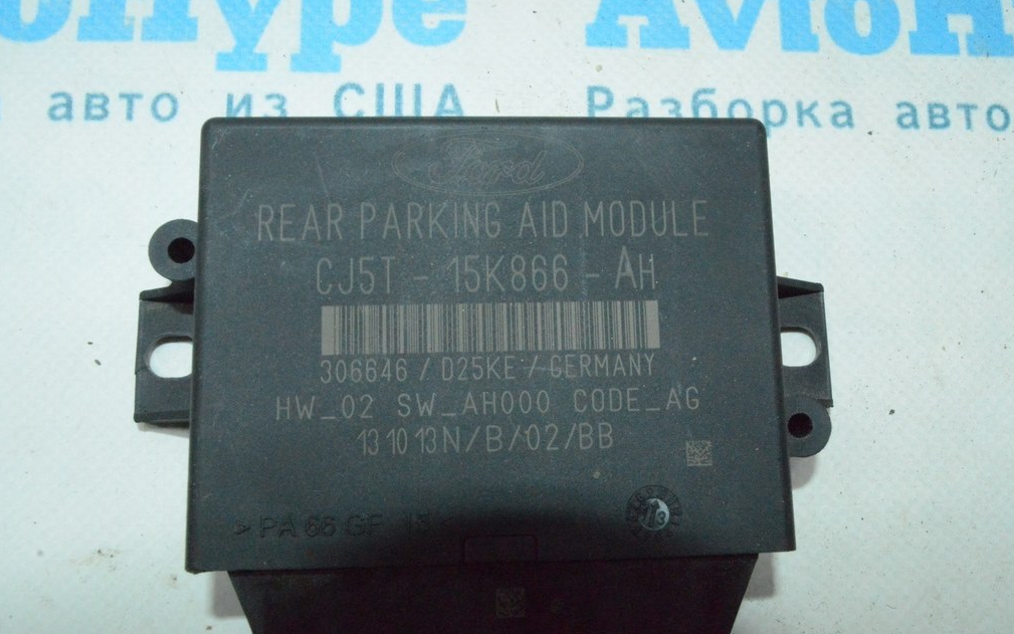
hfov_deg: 61.2
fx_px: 857
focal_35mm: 31
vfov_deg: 40.6
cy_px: 340
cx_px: 510
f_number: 22
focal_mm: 20
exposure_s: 1/80
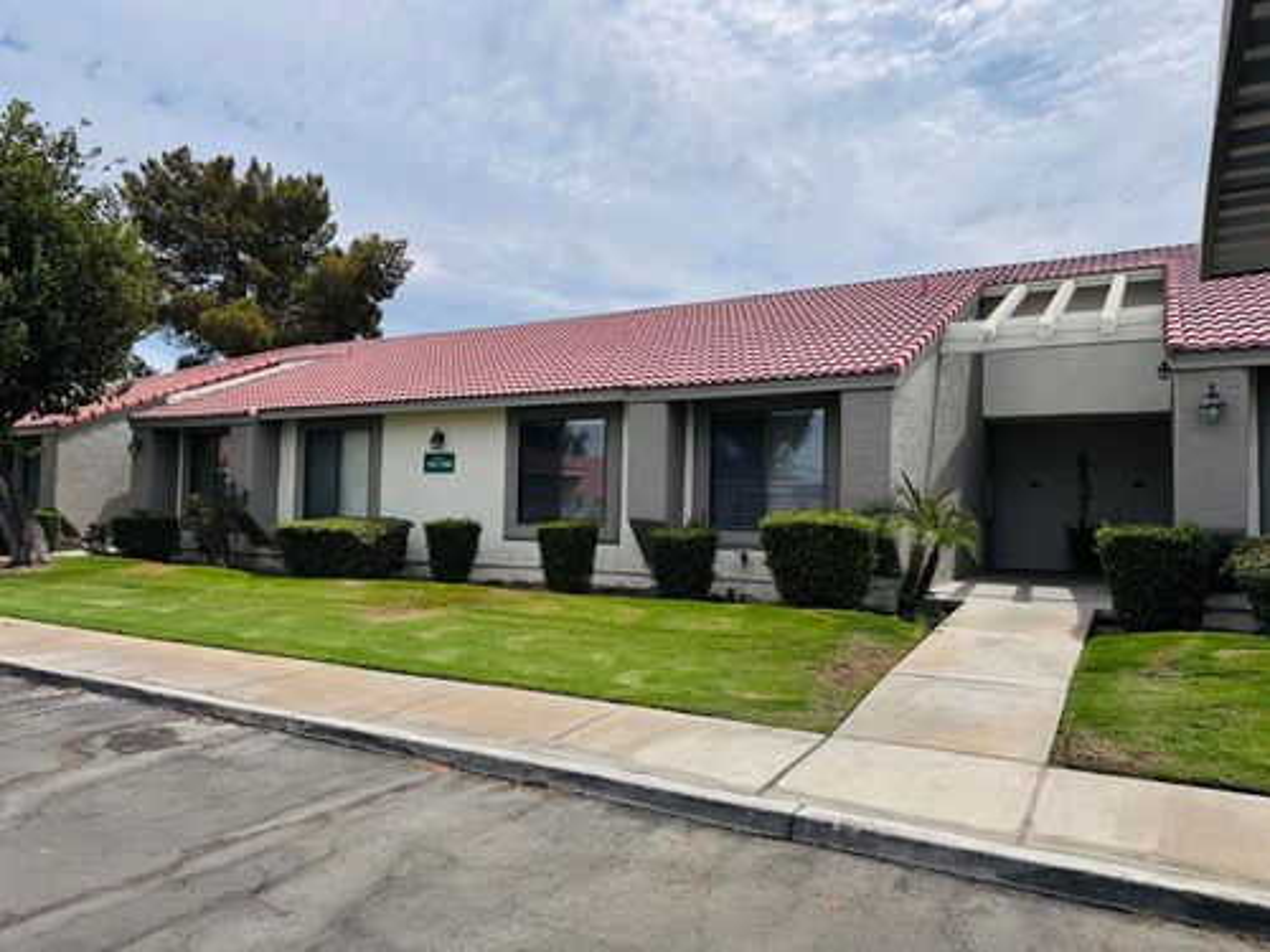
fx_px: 881
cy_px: 476
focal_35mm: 24
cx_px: 635
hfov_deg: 71.6
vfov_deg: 56.8
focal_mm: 6.76
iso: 80
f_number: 1.78
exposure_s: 1/10417
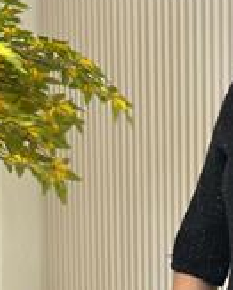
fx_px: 1315
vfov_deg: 12.5
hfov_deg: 10.0
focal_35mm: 153
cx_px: 245
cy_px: 248
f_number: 1.78
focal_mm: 6.86
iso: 80
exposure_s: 1/100
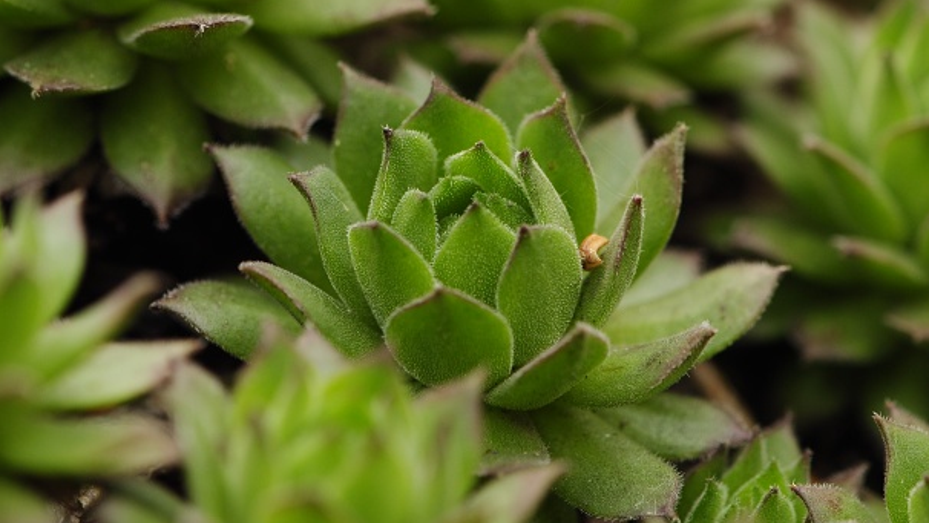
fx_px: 4353
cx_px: 331
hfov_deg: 12.2
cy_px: 126
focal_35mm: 177
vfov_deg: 6.9
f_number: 6.3
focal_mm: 85
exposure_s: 1/125
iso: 200
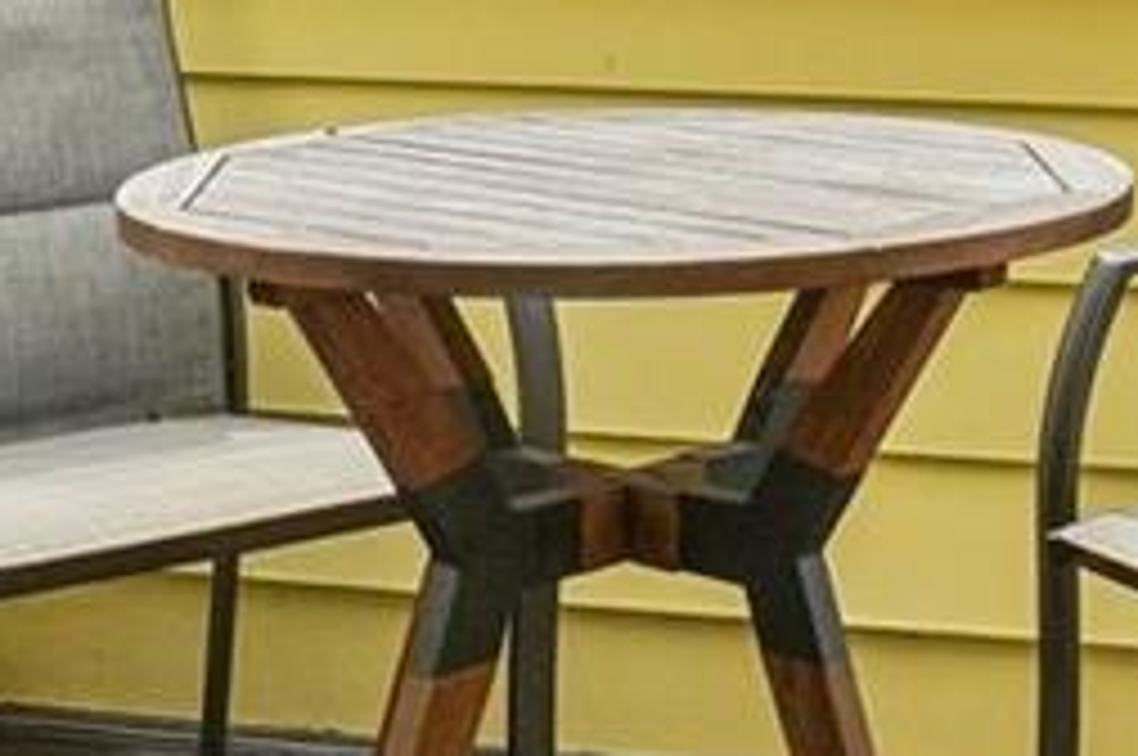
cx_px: 918
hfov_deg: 21.2
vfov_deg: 13.7
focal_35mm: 95
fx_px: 2999
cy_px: -266
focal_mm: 10
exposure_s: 1/500
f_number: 8
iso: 400
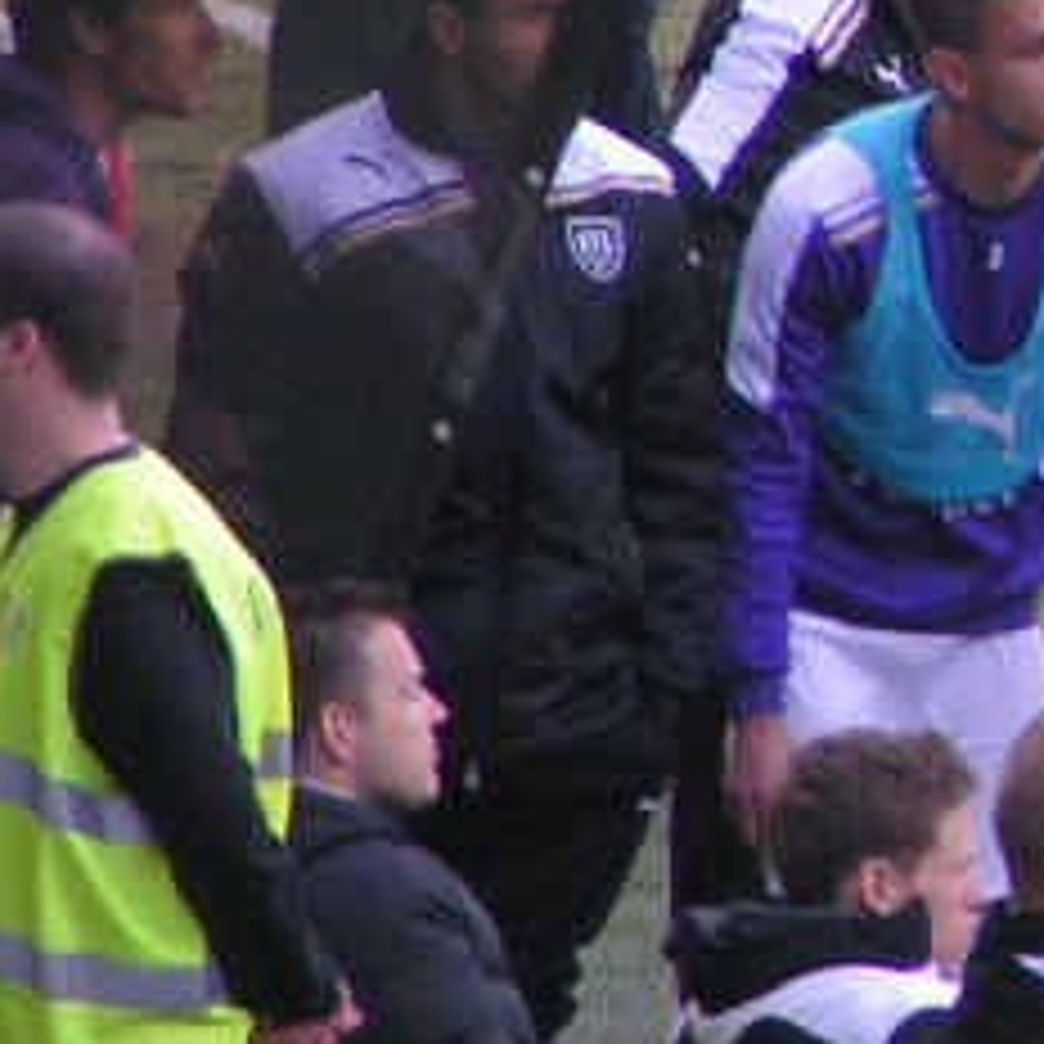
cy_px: 180
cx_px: 1580
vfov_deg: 1.5
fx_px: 39547
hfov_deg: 1.5
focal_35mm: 1159
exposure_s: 1/125
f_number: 3.5
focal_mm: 58
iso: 200
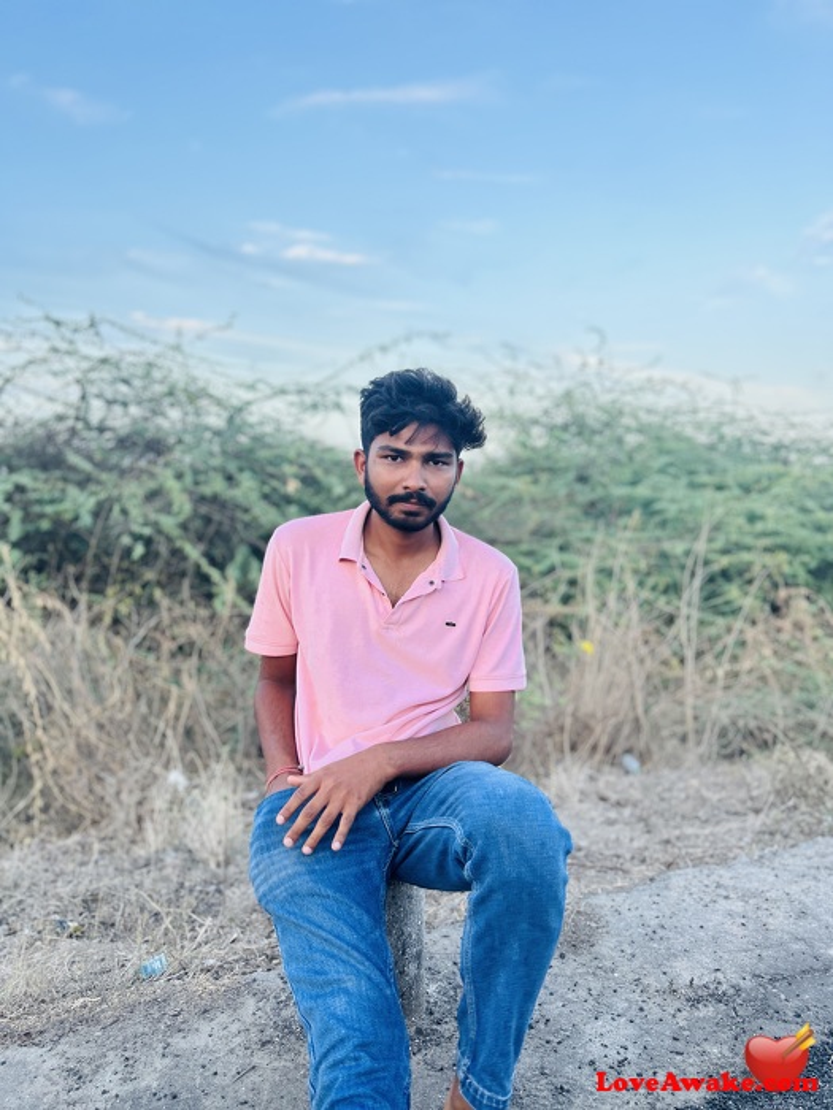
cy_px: 555
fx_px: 834
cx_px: 416
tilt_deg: -3.9
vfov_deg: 67.3
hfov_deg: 53.1
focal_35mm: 26
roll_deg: -0.6
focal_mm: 5.7
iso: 50
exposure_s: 1/121
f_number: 1.5
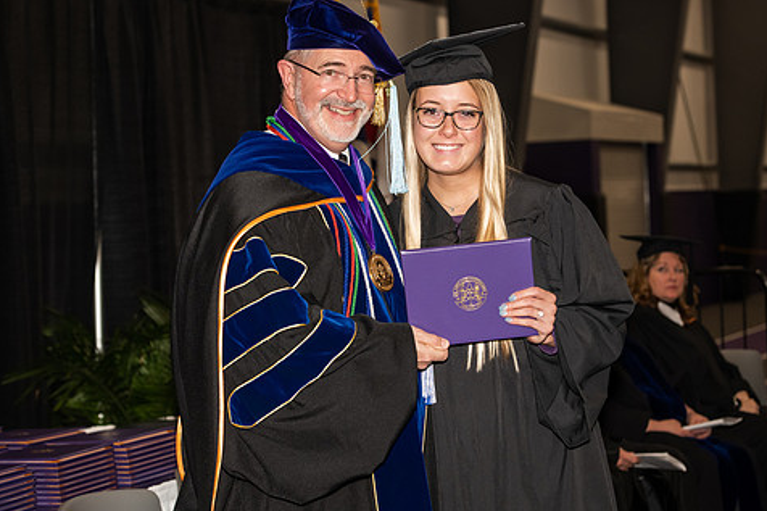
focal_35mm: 100
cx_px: 385
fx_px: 2130
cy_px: 259
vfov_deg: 13.7
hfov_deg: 20.4
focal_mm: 82
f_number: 5.6
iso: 1000
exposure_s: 1/200
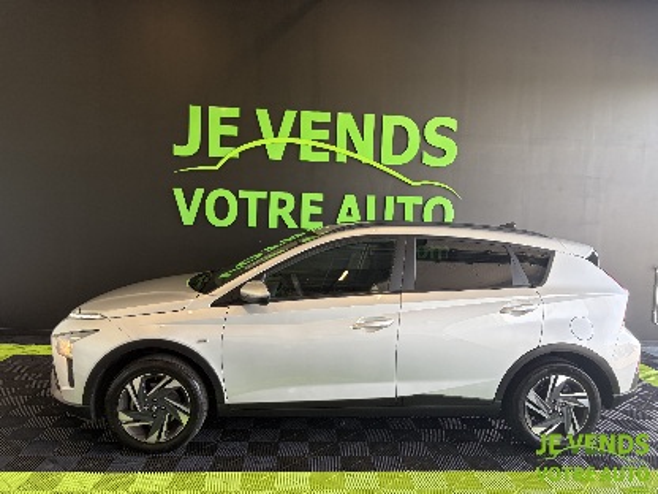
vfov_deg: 53.1
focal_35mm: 26
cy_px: 247
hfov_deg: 67.3
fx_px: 494
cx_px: 329
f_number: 1.6
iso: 80
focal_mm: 5.96
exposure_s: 1/122
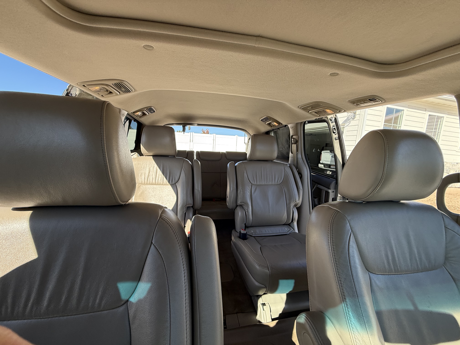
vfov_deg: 85.7
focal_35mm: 14
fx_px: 186
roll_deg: -4.9
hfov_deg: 102.1
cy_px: 172
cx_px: 230
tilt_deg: -6.2
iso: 64
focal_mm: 2.22
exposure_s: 1/461
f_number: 2.2
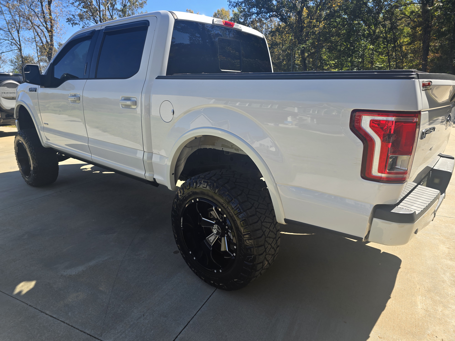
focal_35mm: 23
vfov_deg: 58.9
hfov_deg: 73.9
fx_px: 302
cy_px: 170
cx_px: 228
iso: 12
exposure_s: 1/312
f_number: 1.7
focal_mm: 6.3
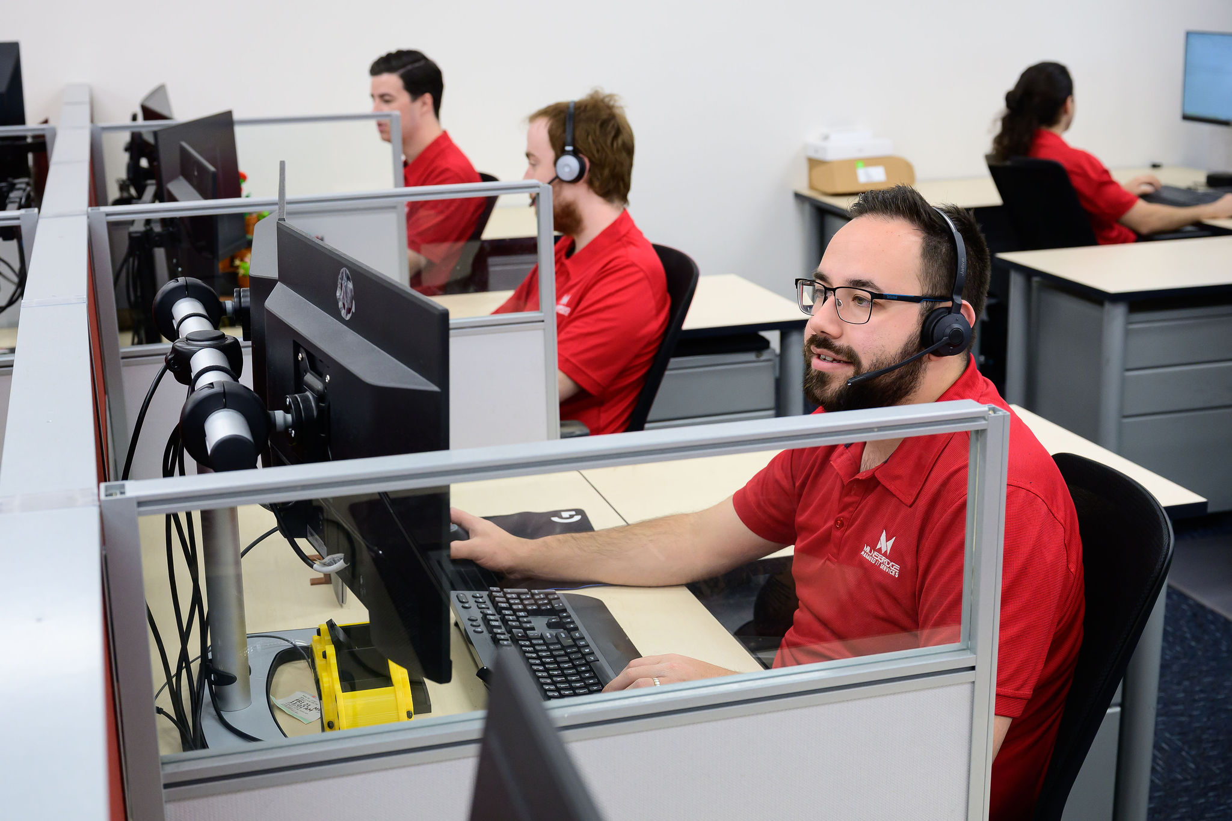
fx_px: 1608
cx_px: 616
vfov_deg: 28.6
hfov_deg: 41.9
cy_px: 410
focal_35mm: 47
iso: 1600
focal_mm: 47
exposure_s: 1/160
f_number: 5.6
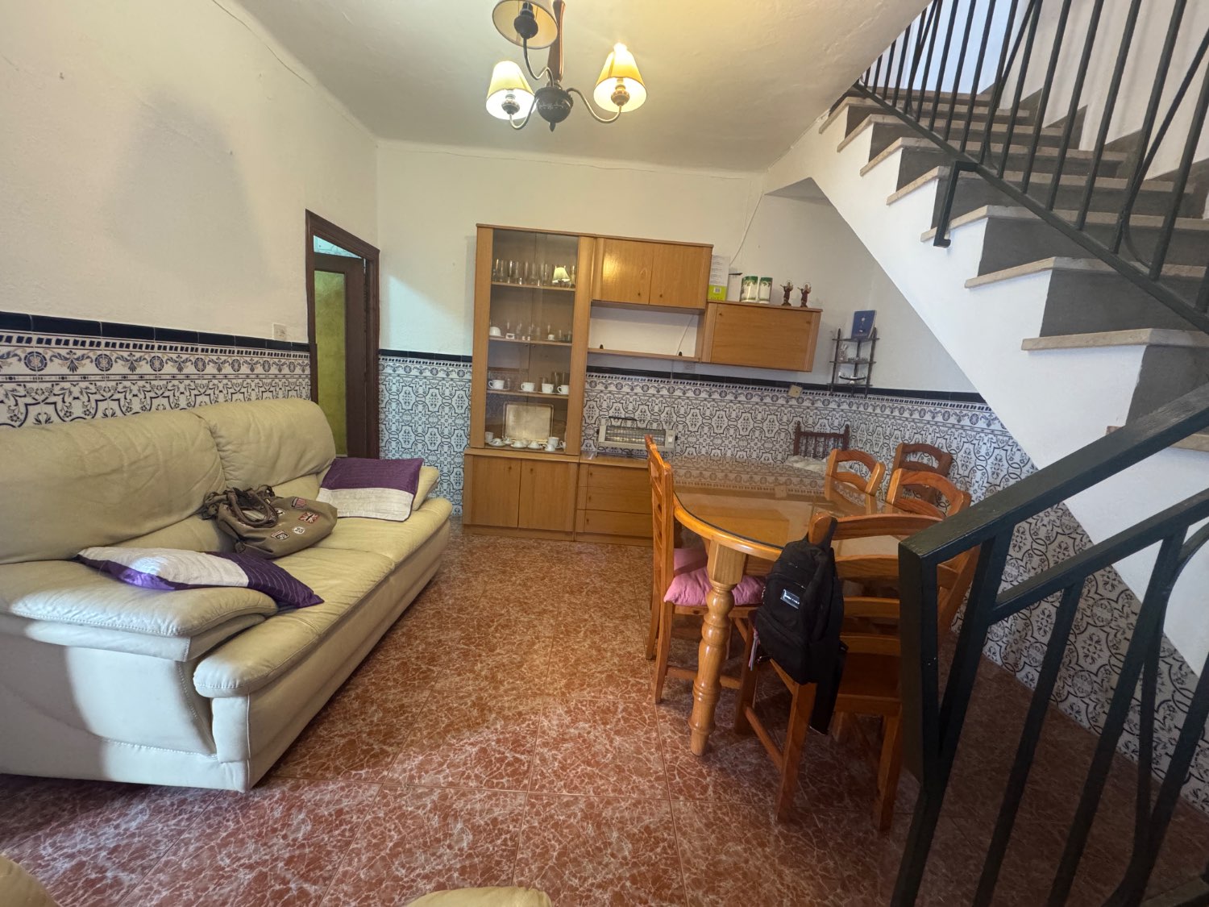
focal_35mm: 14
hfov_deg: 102.1
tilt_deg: -8.4
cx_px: 604
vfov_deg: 85.7
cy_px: 454
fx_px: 489
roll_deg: -4.3
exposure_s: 1/50
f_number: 2.2
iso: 800
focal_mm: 2.22
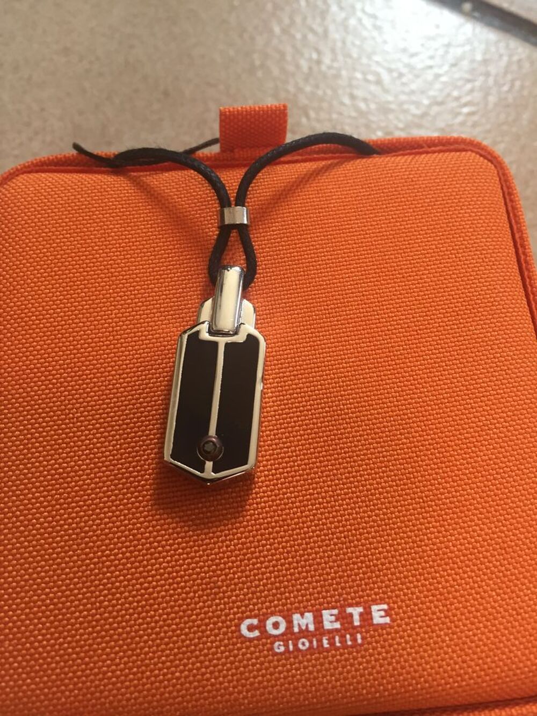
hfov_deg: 48.2
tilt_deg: -69.0
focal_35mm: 29
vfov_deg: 61.7
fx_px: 600
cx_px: 268
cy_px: 358
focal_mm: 4.15
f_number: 2.2
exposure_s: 1/33
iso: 100
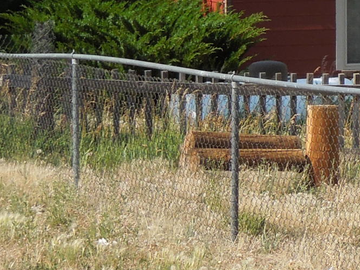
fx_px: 3247
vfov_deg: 4.7
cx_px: 762
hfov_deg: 6.2
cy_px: -80
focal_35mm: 312
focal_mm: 12.5
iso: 100
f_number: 4.4
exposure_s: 1/500
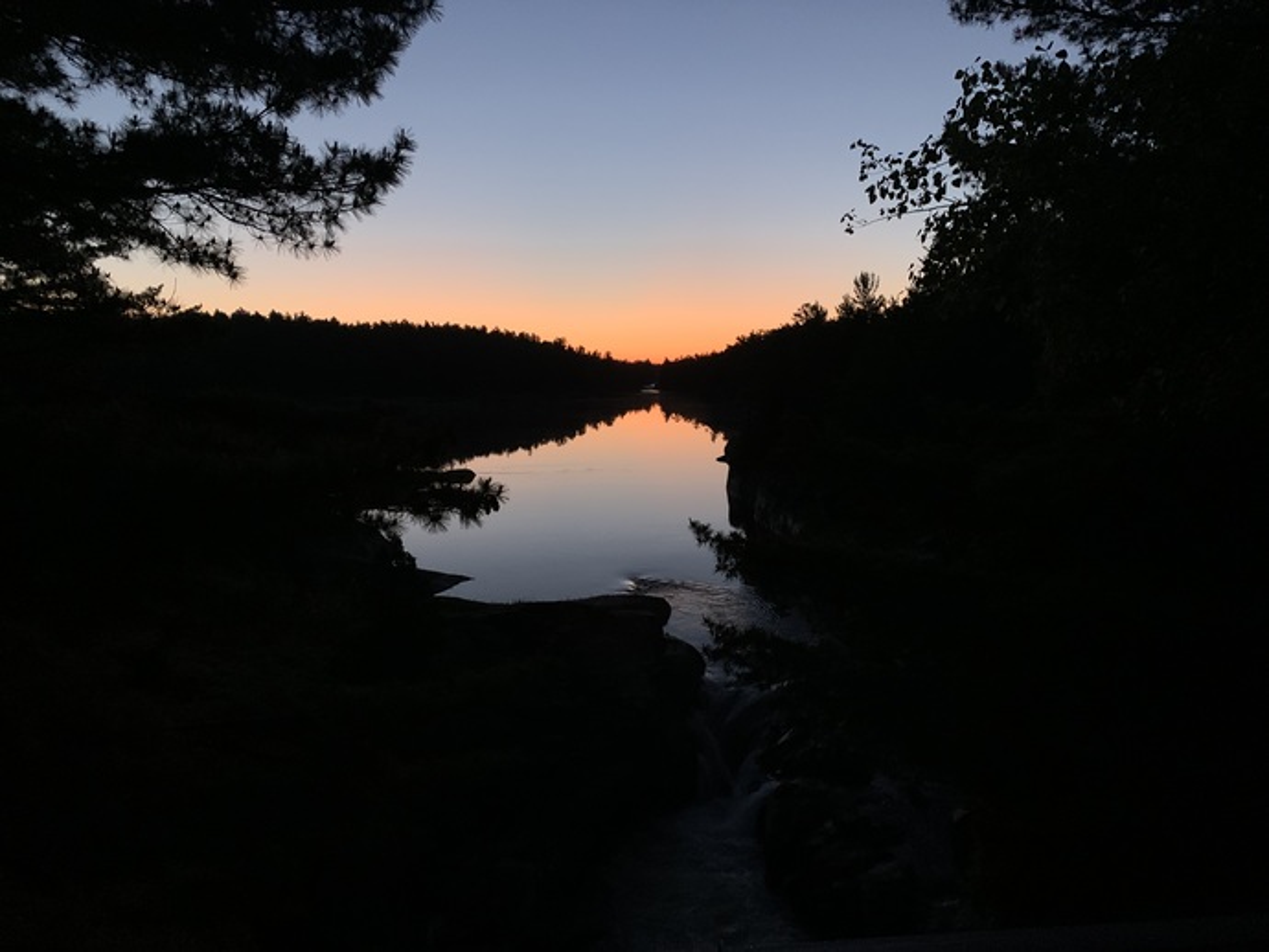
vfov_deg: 53.1
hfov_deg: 67.3
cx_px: 634
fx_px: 953
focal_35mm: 26
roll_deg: +0.4
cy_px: 476
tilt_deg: -7.3
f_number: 1.8
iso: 500
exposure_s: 1/30
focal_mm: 4.25
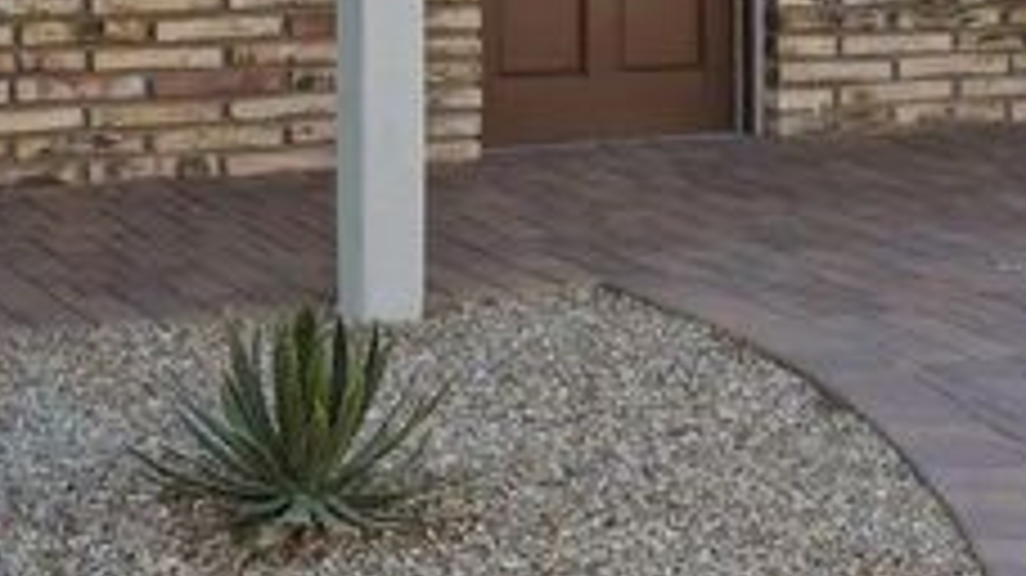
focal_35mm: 102
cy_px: -191
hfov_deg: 20.4
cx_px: 14
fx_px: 2769
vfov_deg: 11.5
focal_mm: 21.6
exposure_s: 1/100
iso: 400
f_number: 8
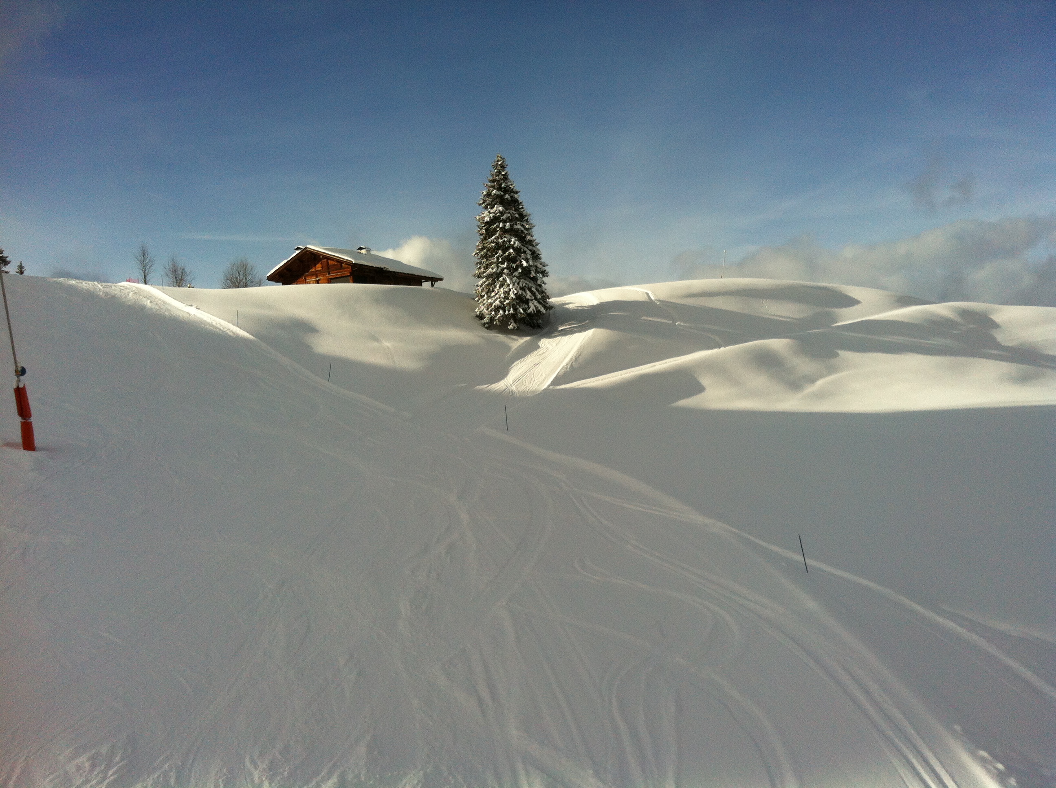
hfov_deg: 52.7
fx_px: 1066
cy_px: 394
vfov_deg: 40.6
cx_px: 528
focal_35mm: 35
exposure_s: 1/3016
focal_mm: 3.85
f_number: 2.8
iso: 80
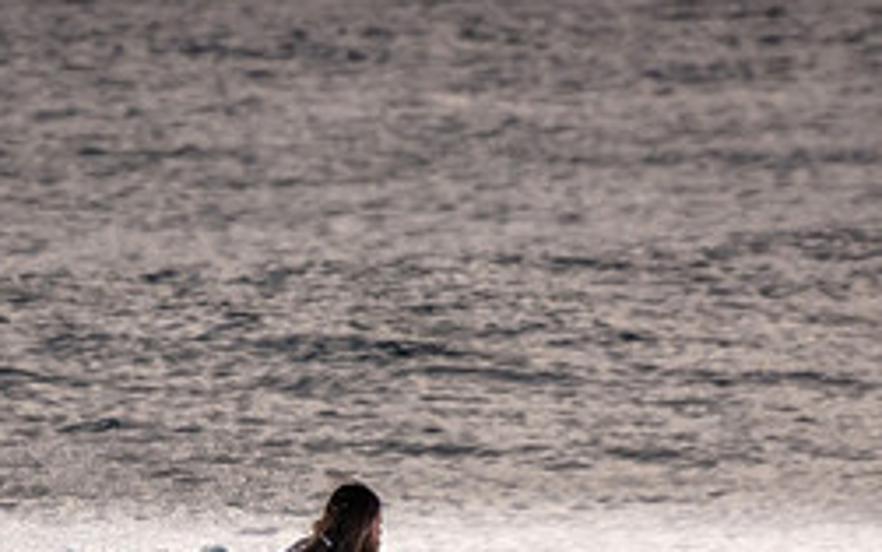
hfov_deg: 1.5
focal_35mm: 1379
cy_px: 670
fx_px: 33155
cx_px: 355
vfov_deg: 1.0
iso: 1100
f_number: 5.6
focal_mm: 390
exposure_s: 1/1000
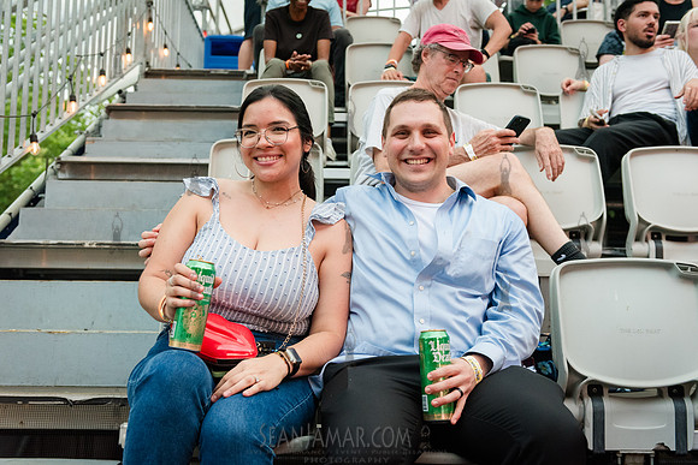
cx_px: 349
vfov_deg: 31.9
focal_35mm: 42
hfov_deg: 46.4
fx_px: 814
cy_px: 232
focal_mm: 42
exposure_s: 1/400
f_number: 3.5
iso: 5000
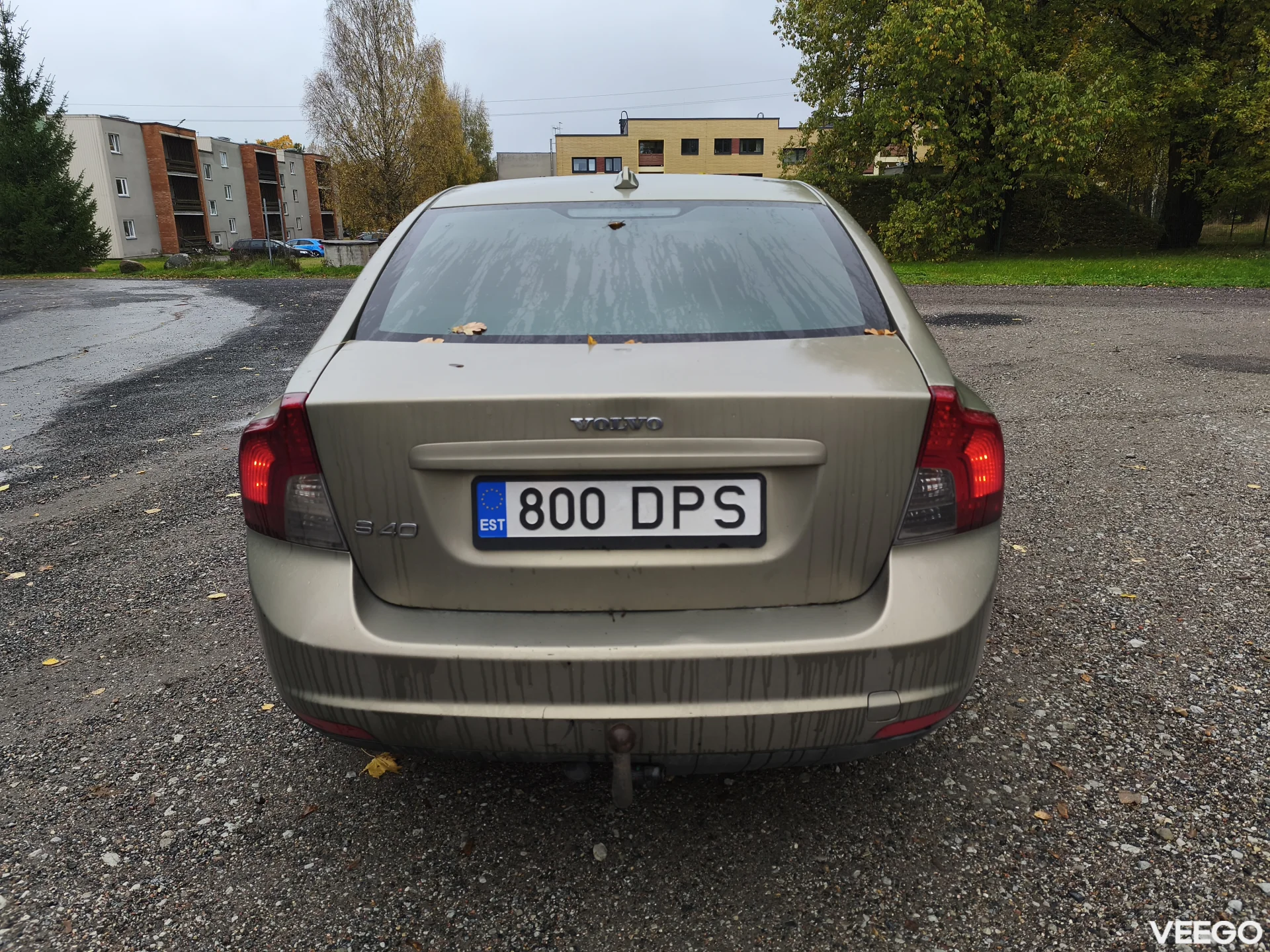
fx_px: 844
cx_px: 635
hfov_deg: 73.9
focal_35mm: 23
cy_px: 476
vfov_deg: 58.9
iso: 50
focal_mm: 6.14
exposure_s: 1/114
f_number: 1.65
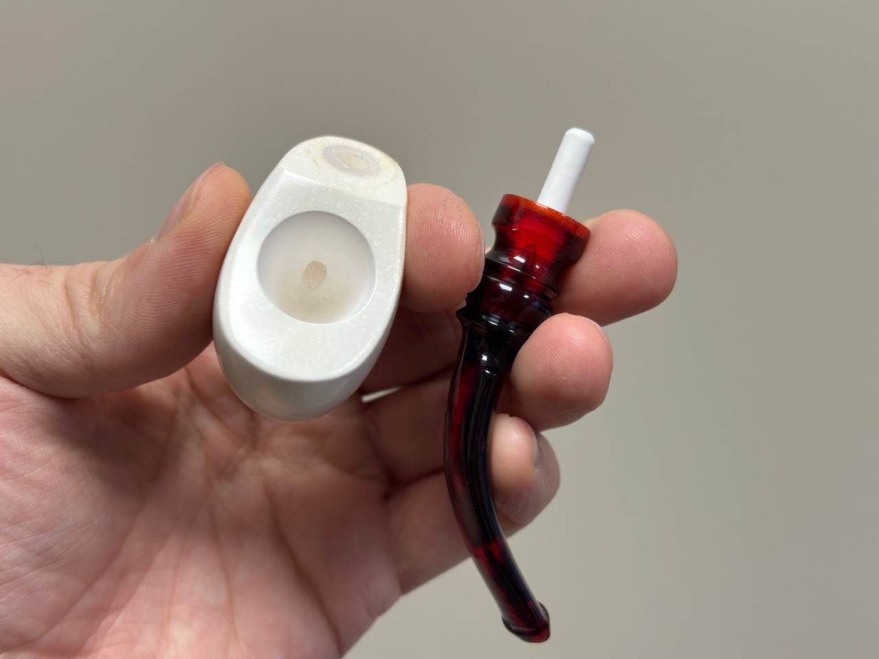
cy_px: 330
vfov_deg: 30.3
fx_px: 1219
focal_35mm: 48
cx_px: 440
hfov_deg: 39.7
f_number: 1.78
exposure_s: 1/121
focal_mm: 6.86
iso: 80
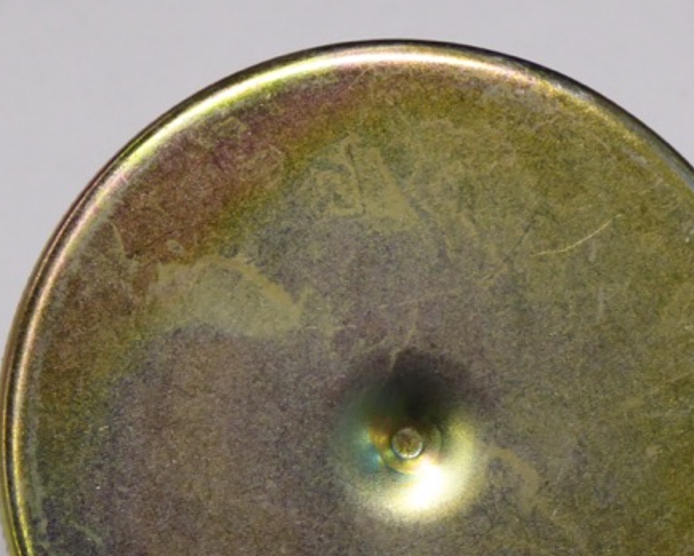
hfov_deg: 12.7
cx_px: 423
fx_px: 3124
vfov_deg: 10.1
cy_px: 445
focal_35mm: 152
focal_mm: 12.5
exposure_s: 1/50
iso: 400
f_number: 4.5
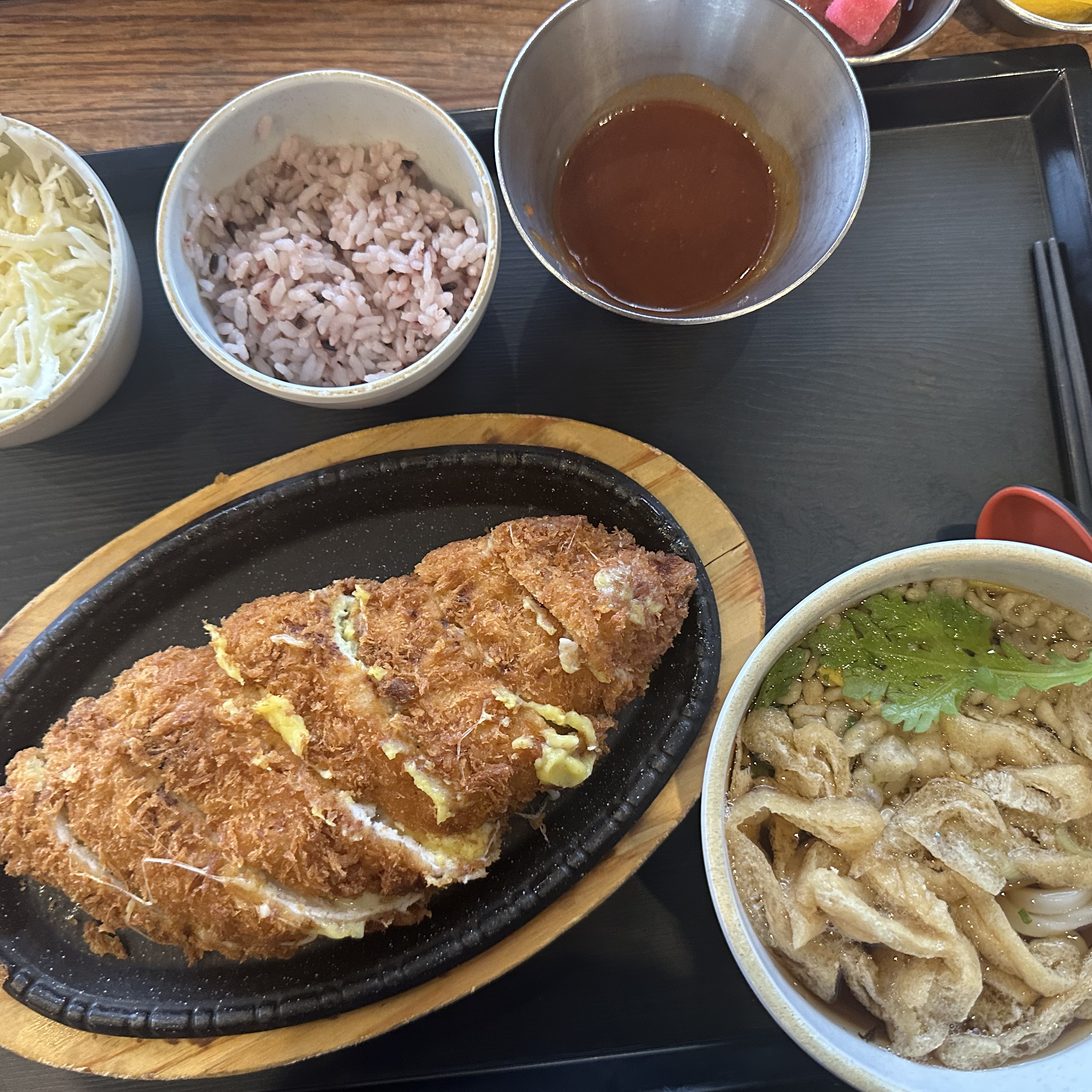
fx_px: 1035
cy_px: 549
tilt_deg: -81.6
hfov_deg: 55.6
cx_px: 545
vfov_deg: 55.6
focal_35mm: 29
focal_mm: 6.86
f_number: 1.78
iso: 400
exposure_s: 1/60
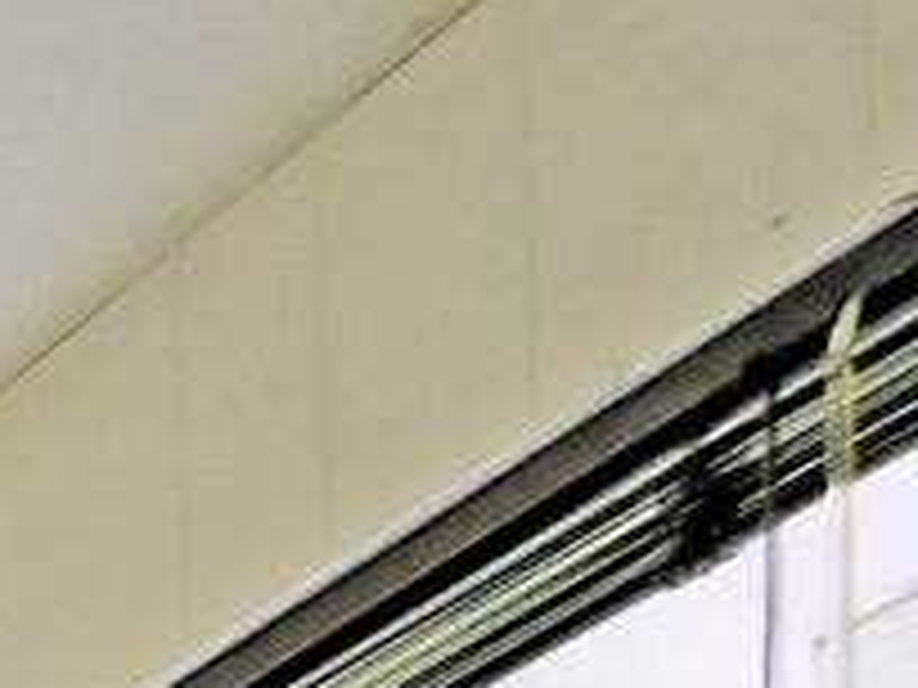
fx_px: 2917
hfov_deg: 11.0
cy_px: 2397
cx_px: -1892
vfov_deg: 9.0
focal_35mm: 110
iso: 640
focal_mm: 7
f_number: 4.5
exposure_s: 1/60
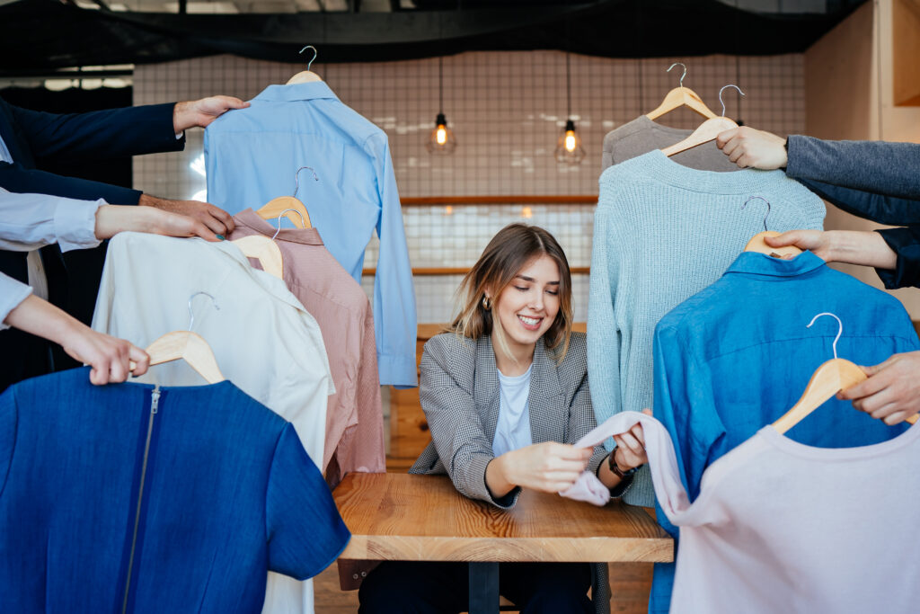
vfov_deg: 37.9
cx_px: 460
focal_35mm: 35
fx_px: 895
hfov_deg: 54.4
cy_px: 307
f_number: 2.5
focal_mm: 35
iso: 200
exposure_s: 1/100
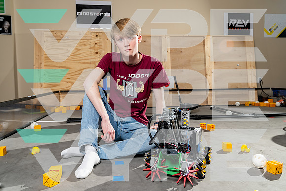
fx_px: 230
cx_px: 143
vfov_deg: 45.0
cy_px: 96
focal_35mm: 29
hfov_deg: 63.6
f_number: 4.5
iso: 100
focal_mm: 29
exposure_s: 1/250
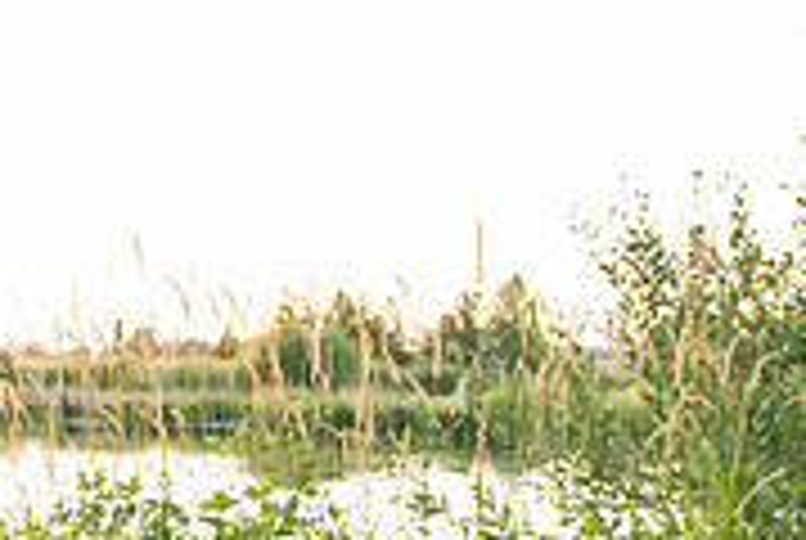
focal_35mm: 110
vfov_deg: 12.3
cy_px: 556
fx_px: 2467
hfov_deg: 16.5
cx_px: -495
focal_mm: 34
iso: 2500
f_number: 5
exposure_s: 1/400
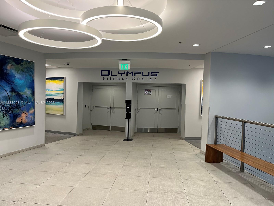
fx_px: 206
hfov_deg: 67.3
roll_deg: -1.7
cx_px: 137
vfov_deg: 53.1
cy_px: 103
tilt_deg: -2.4
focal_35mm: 26
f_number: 1.6
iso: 80
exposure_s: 1/120
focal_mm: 5.1
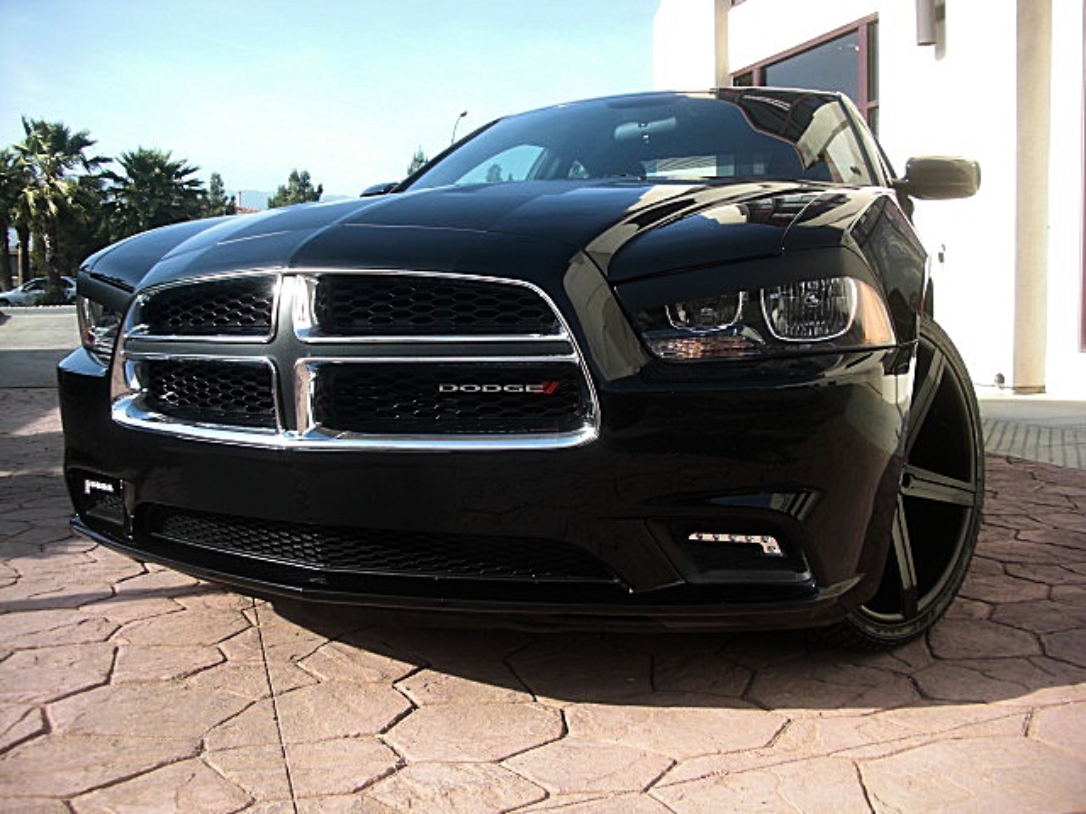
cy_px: 407
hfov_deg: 51.4
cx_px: 543
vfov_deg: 39.7
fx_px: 1129
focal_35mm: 36
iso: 50
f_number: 2.8
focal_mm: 6.3
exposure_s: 1/320
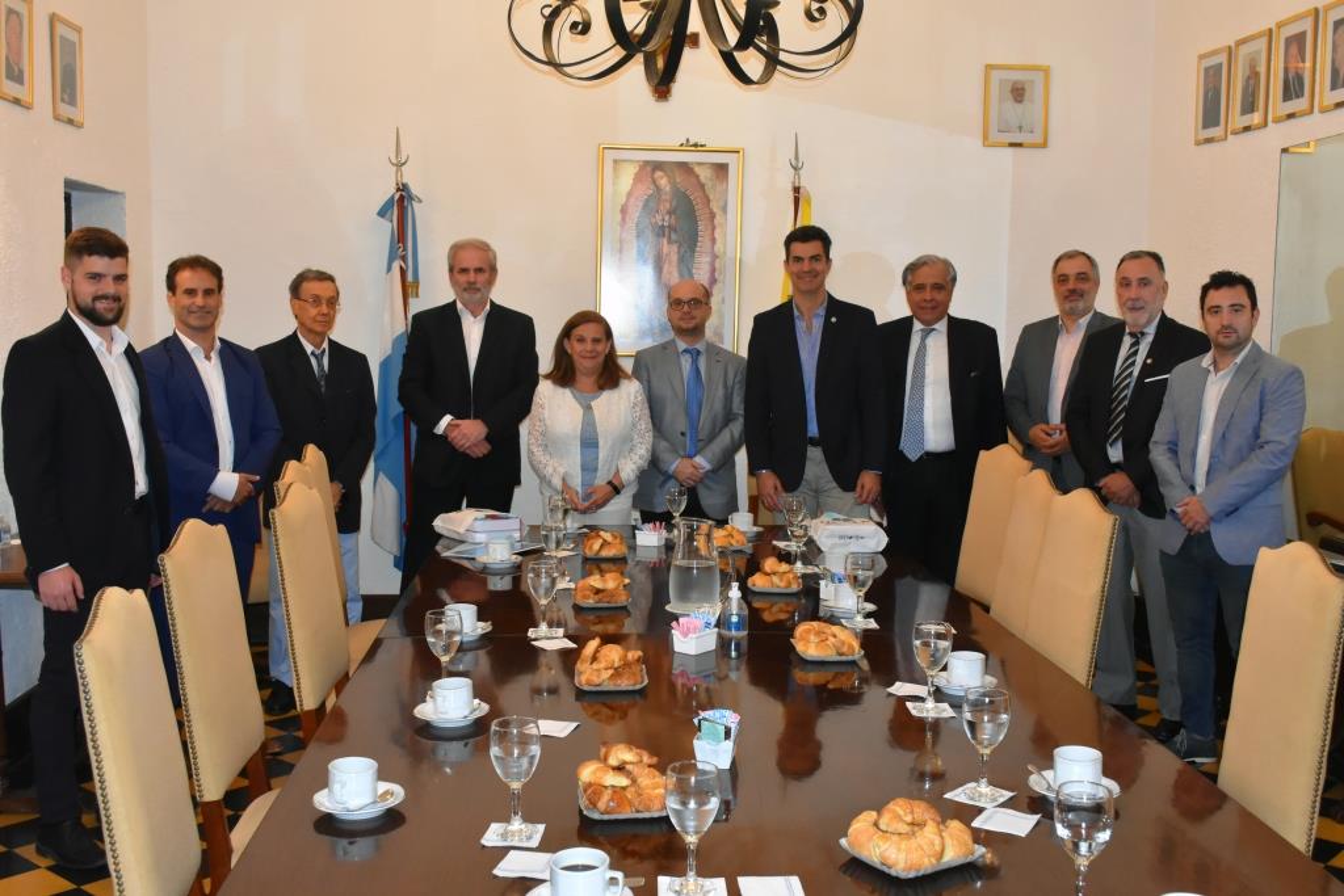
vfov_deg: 34.2
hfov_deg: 49.5
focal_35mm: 39
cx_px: 672
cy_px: 448
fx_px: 1456
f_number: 7.1
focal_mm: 26
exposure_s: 1/160
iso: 3200
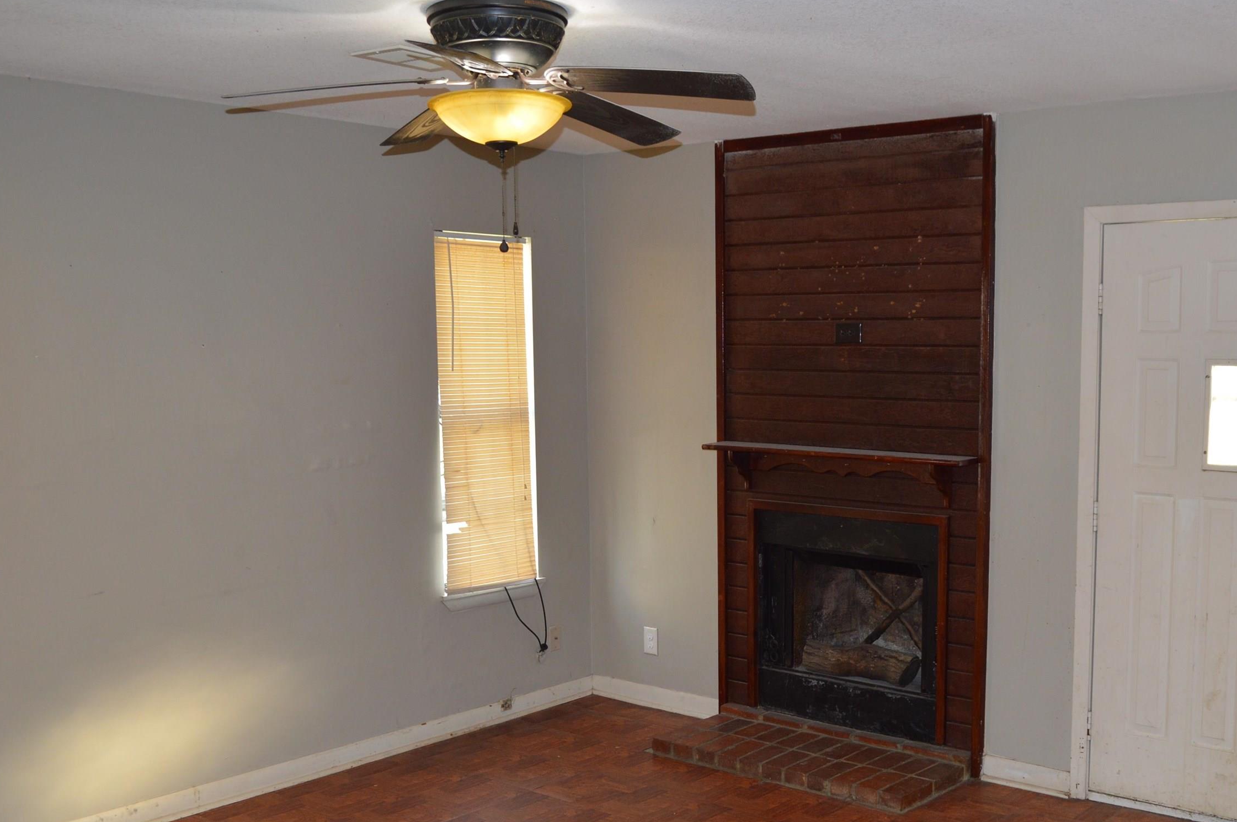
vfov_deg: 35.8
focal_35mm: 37
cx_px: 780
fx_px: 1270
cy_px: 489
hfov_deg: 51.3
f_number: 4
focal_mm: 18
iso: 400
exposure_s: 1/60
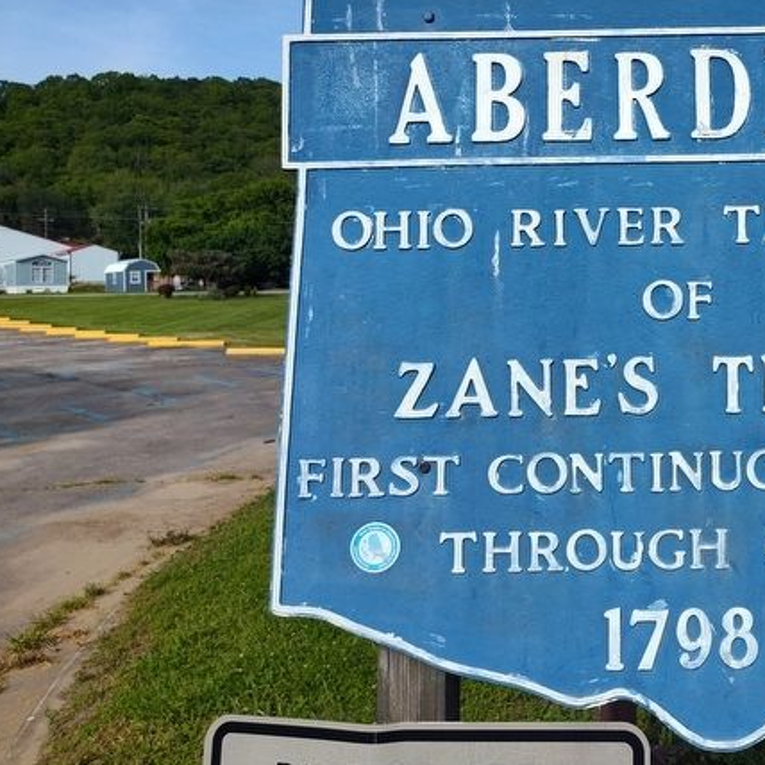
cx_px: 704
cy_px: 288
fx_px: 950
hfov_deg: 40.2
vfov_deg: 43.5
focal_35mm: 38
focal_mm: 5.56
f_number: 1.8
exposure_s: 1/1774
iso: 100
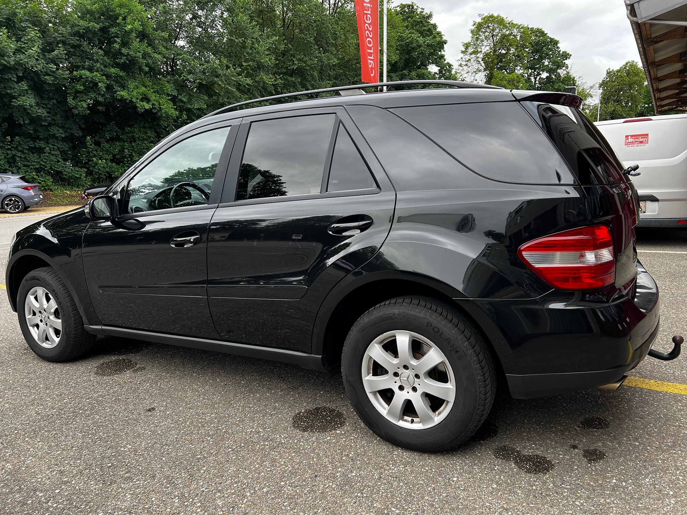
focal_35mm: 26
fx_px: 516
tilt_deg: -10.5
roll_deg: +0.1
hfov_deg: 67.3
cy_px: 258
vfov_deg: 53.1
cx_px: 344
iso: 50
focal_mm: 5.7
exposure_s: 1/389
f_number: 1.5
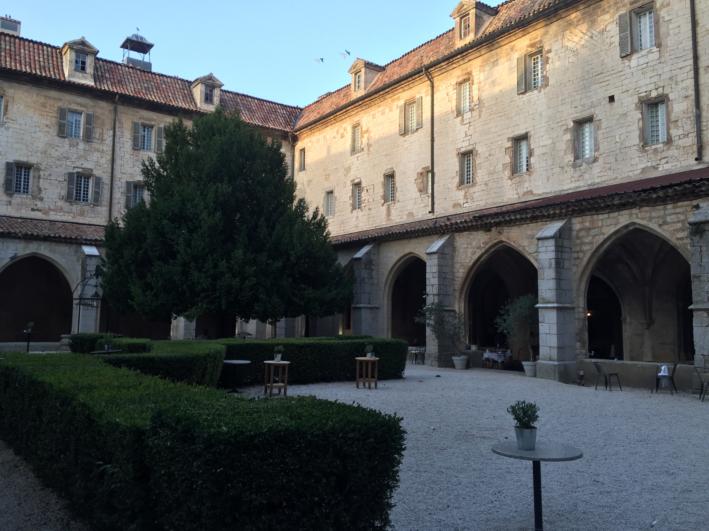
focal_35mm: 29
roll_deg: -1.5
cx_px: 354
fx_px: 594
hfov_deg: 61.7
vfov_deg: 48.2
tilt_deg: +5.8
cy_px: 266
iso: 32
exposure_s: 1/100
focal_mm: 4.15
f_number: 2.2
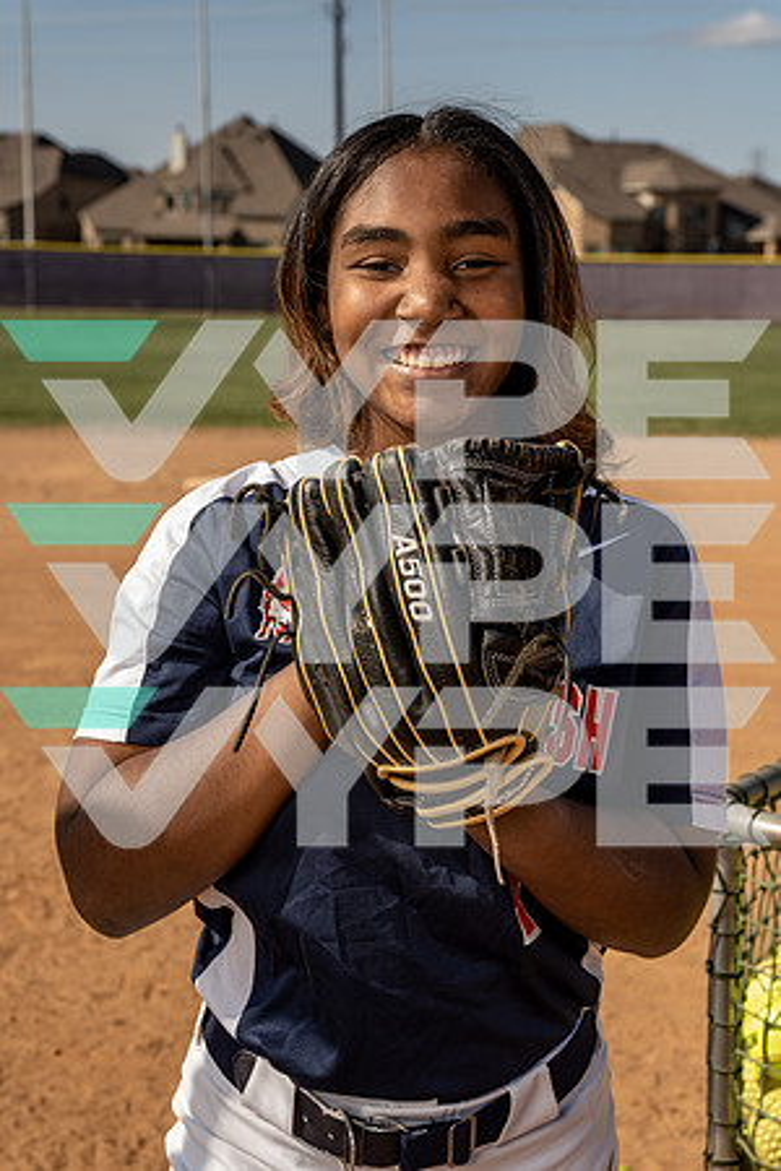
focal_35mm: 70
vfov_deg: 28.8
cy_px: 586
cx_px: 390
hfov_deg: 19.5
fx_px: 2278
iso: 64
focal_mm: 70
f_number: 8
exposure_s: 1/250
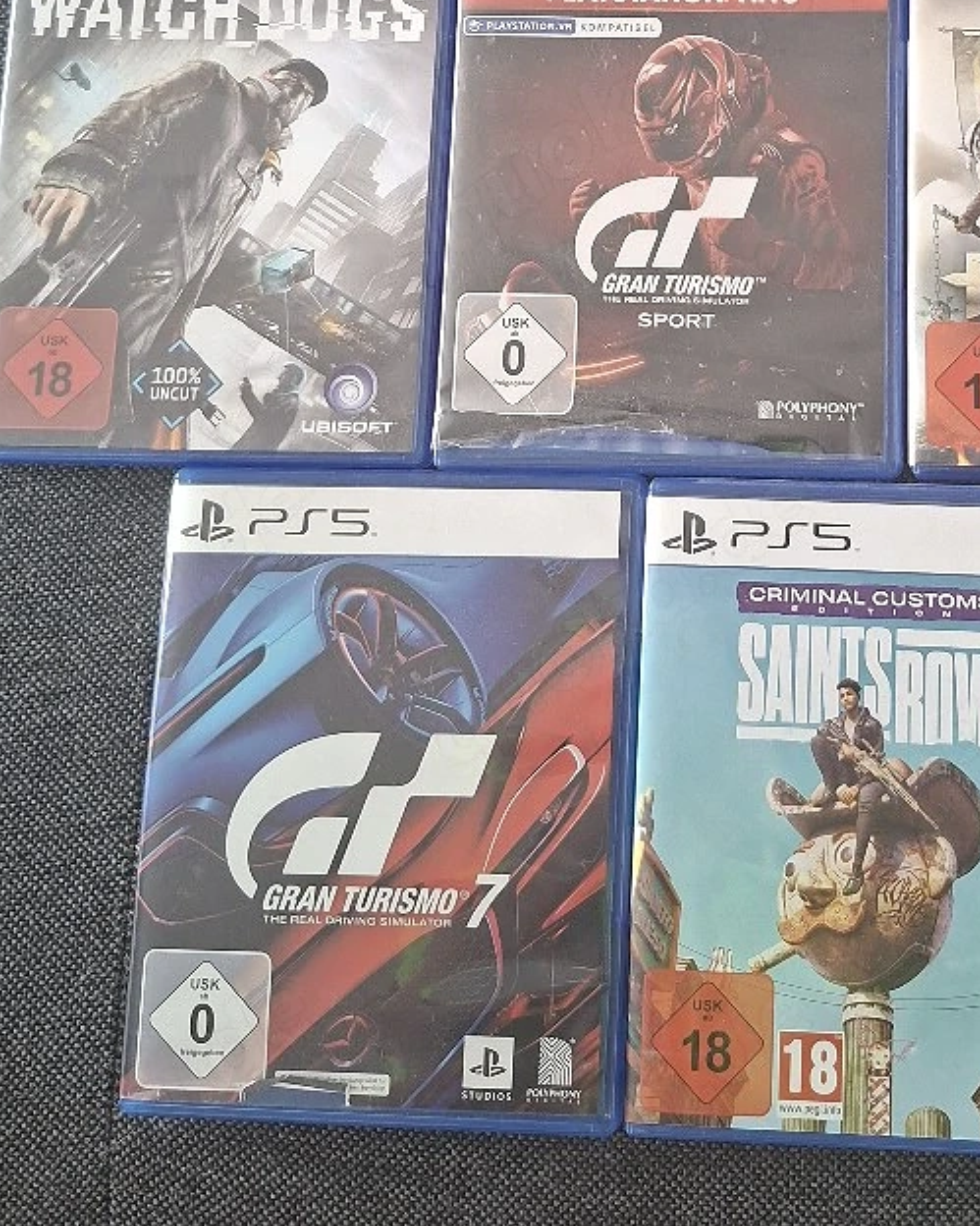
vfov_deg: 36.9
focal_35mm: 48
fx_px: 1741
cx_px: 762
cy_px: 178
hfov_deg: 30.8
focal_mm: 5.54
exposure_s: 1/33
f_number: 1.8
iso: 250
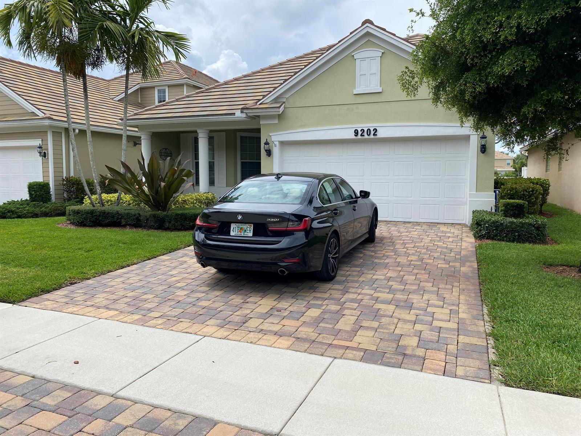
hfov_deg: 67.3
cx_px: 290
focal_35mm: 26
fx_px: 436
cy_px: 218
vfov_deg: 53.1
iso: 32
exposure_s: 1/2890
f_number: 1.8
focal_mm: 4.25
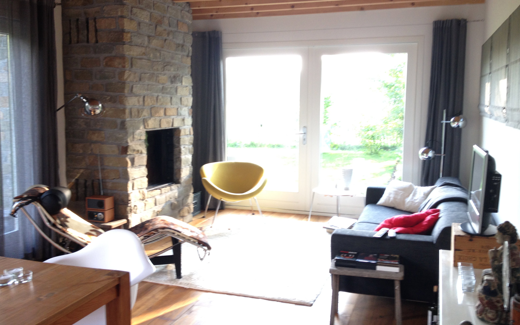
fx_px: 539
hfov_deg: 51.5
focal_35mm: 38
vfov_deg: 33.6
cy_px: 149
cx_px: 261
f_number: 2.4
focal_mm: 4.28
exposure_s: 1/20
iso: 50
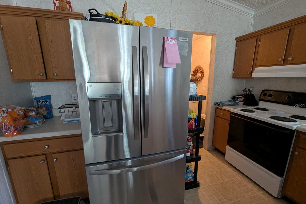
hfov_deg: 104.3
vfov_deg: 81.2
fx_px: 119
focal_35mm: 14
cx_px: 154
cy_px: 105
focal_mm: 1.95
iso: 248
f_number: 2.2
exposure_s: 1/25
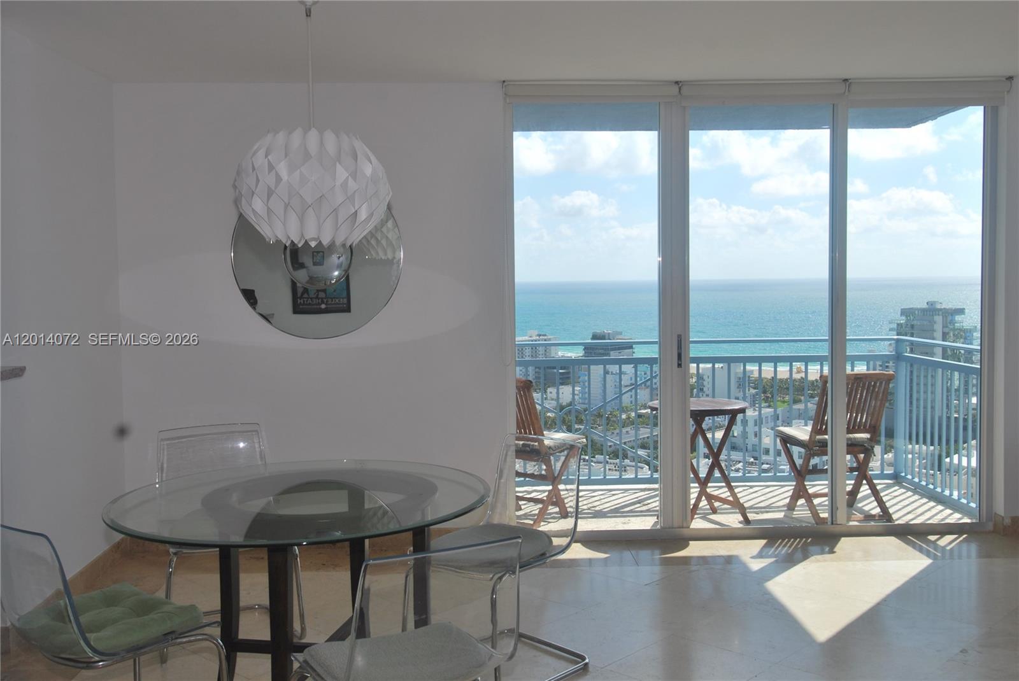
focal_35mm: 36
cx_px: 510
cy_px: 340
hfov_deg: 53.1
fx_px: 1020
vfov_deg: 36.9
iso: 100
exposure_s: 1/200
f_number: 9
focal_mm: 24
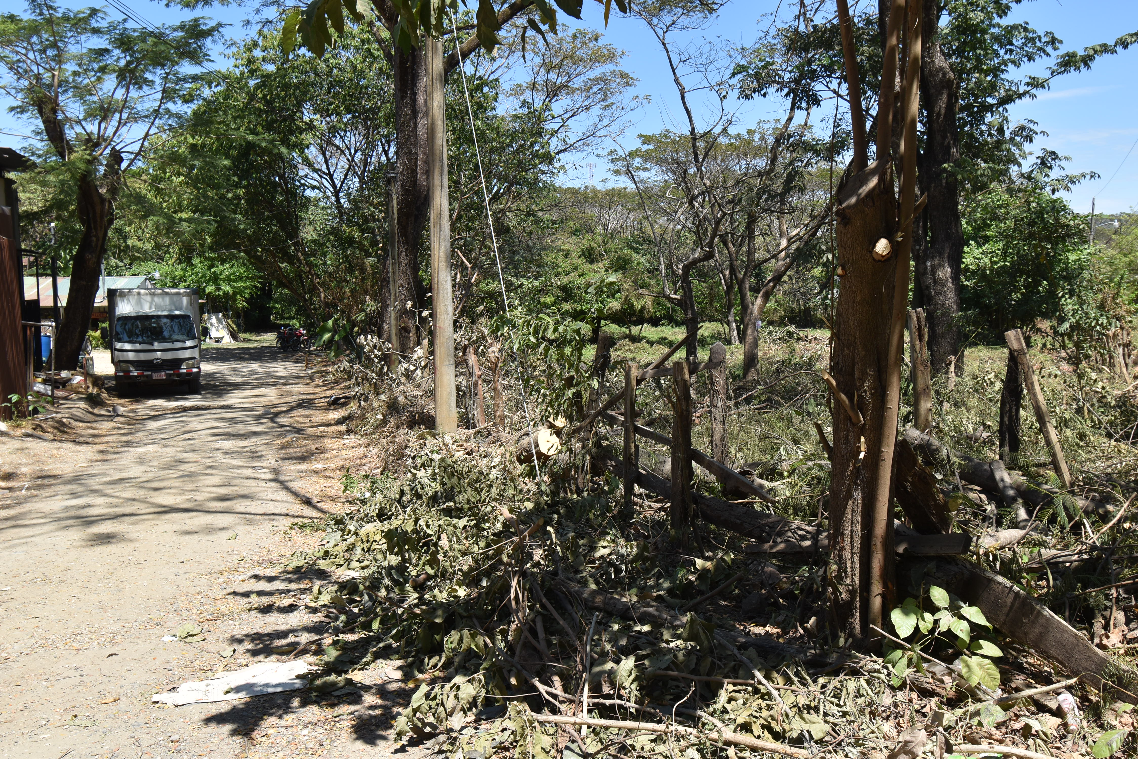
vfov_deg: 43.6
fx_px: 949
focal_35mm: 30
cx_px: 569
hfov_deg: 61.9
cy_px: 380
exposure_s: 1/160
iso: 100
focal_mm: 20
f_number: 8
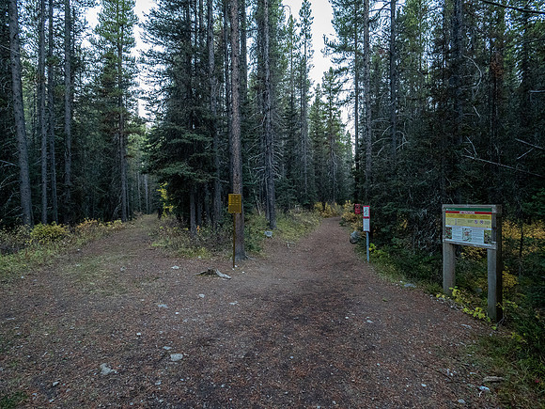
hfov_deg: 87.8
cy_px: 204
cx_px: 272
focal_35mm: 18
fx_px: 283
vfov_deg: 71.6
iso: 1250
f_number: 5.6
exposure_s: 1/60
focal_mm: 9
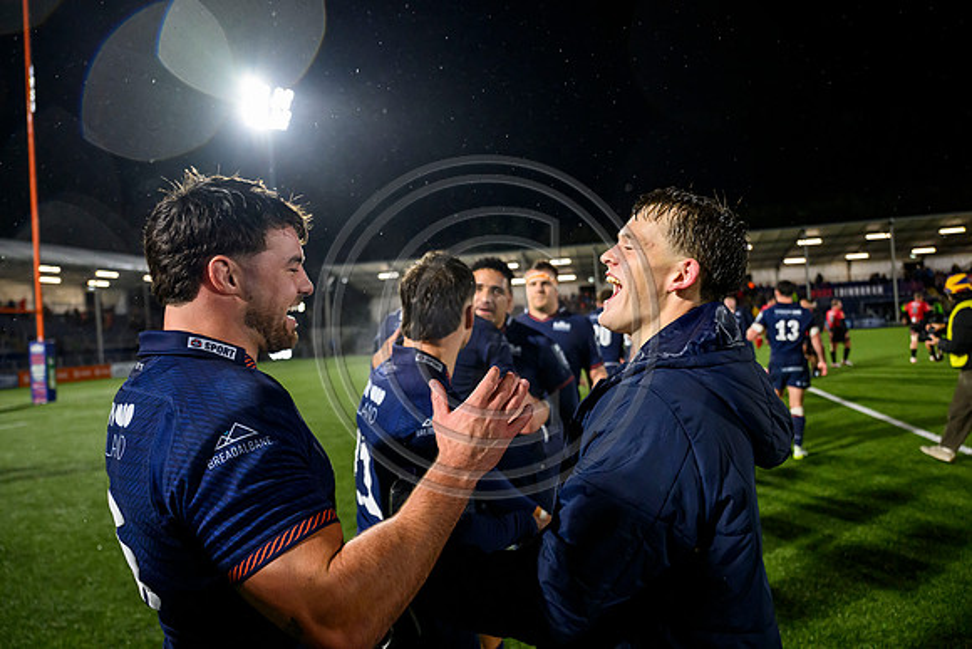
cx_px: 486
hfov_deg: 70.4
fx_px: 689
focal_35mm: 26
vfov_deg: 50.4
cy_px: 324
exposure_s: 1/1250
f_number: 3.2
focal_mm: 25.5
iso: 5000
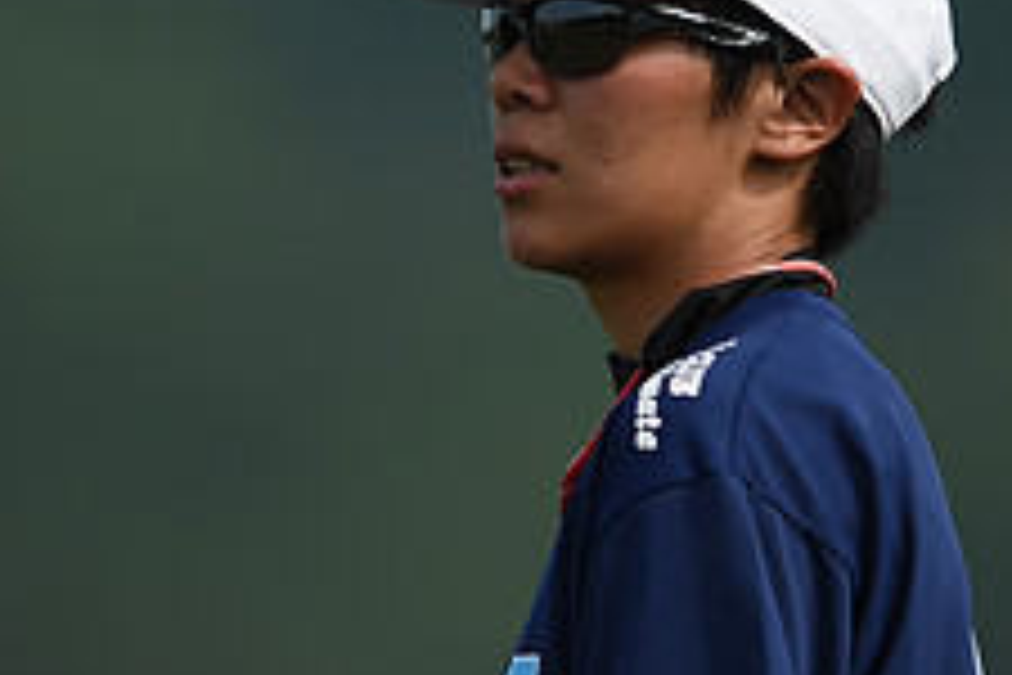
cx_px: 612
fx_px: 28924
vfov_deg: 1.3
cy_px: 443
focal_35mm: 1029
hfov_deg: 2.0
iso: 100
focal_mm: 400
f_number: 2.8
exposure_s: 1/1600
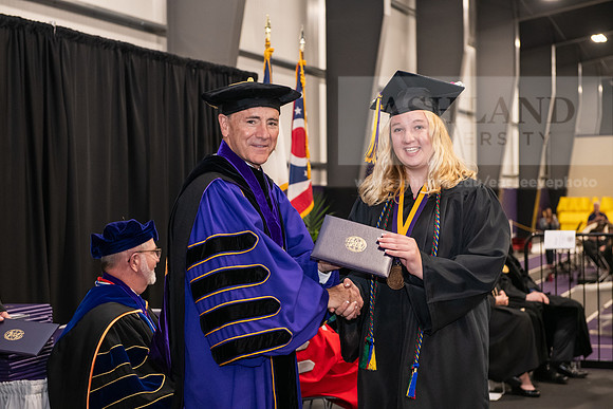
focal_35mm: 70
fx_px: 1192
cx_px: 306
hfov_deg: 28.8
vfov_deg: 19.5
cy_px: 204
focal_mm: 70
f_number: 5
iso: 2500
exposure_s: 1/125
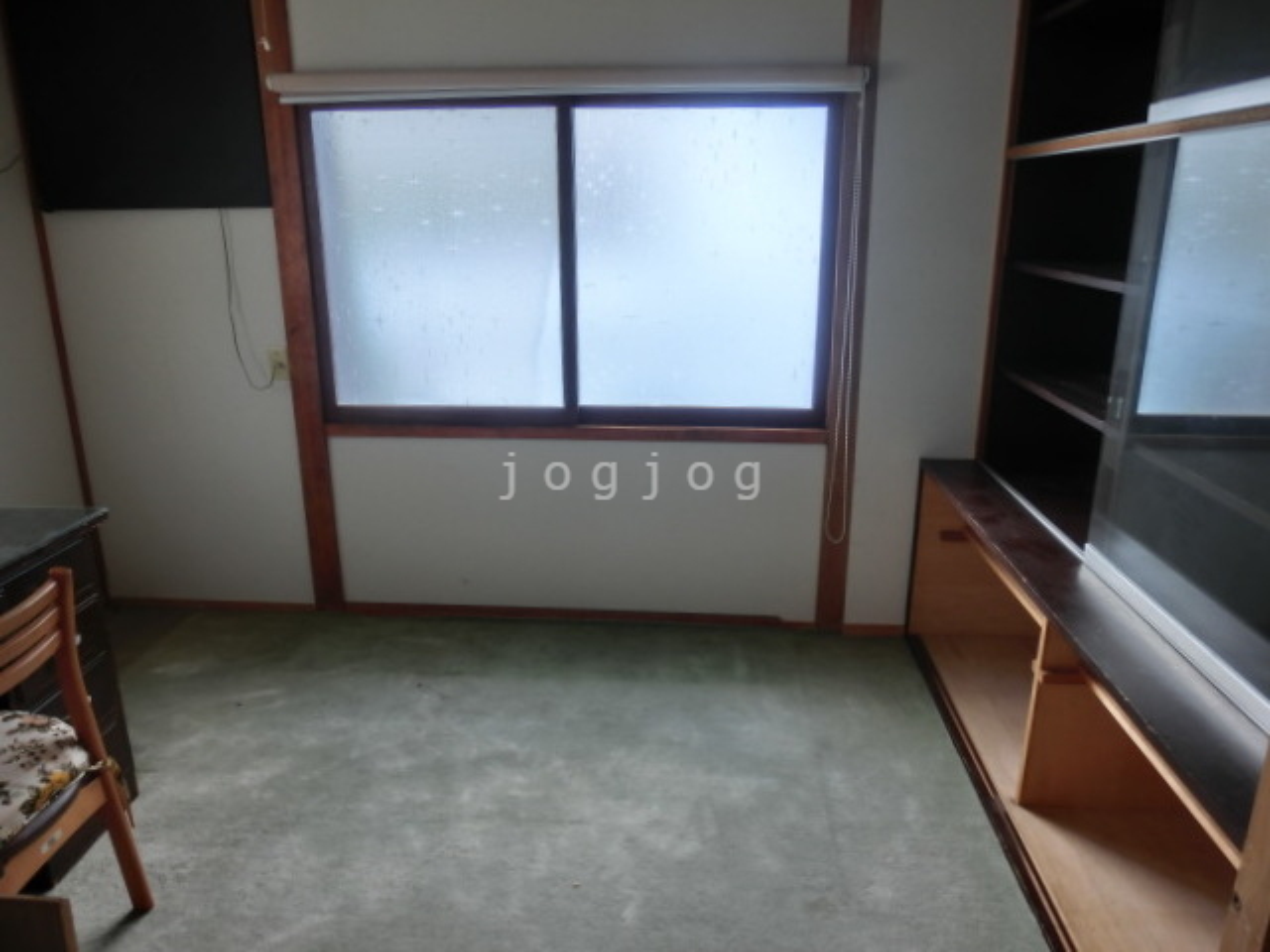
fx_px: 881
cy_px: 476
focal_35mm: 24
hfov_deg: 71.6
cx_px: 635
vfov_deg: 56.8
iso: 100
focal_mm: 4.24
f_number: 3
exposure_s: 1/25
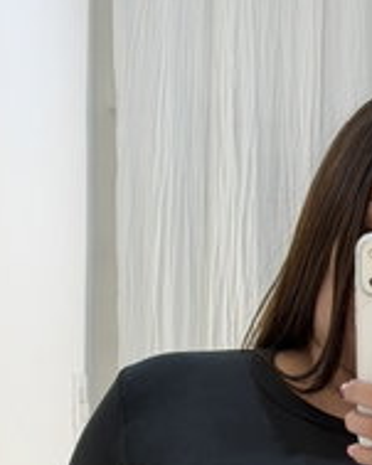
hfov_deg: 11.6
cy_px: 567
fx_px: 1818
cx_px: 325
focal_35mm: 132
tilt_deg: -13.7
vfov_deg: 14.1
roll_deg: +0.0
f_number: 1.78
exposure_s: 1/100
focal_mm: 6.76
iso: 64
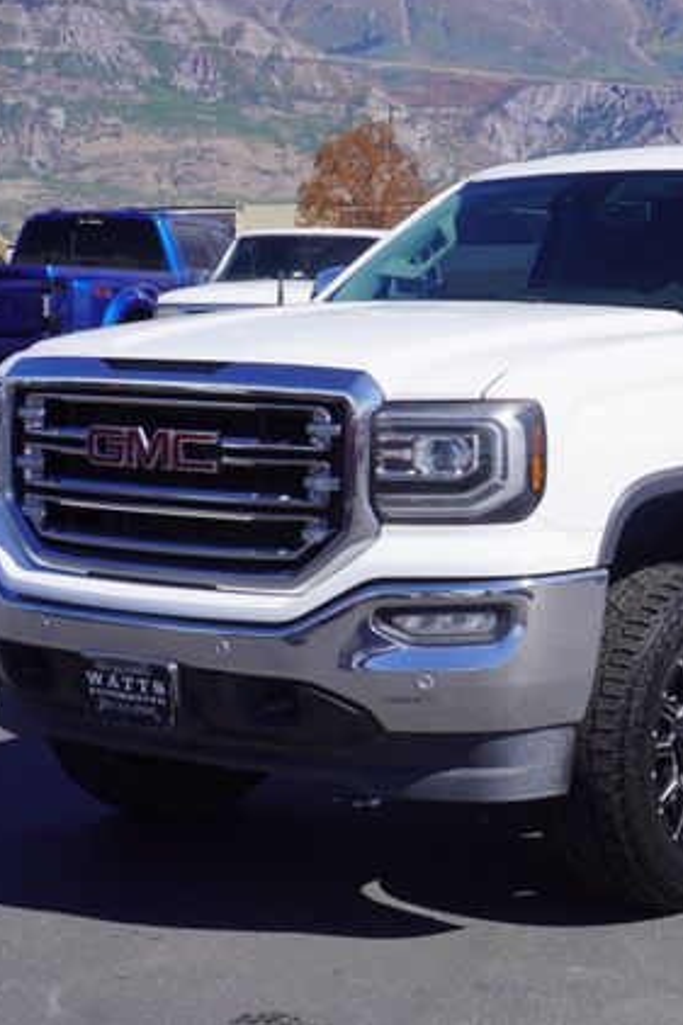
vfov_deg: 25.4
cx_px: 644
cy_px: 508
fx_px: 2272
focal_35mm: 80
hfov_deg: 16.8
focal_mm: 35
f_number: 11
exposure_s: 1/200
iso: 100
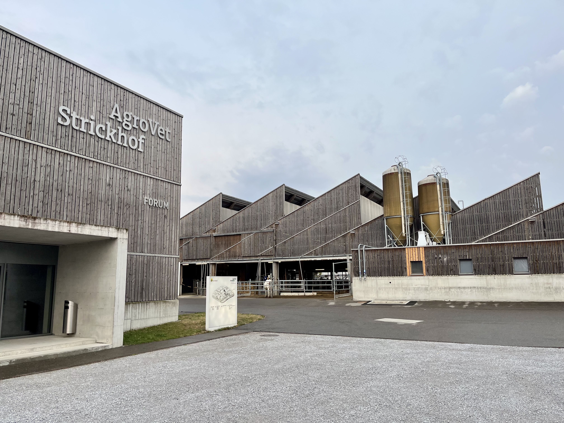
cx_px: 282
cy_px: 212
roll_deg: +1.4
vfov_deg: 53.1
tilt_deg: +8.9
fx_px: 424
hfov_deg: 67.3
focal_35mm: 26
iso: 50
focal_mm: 5.1
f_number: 1.6
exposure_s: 1/608
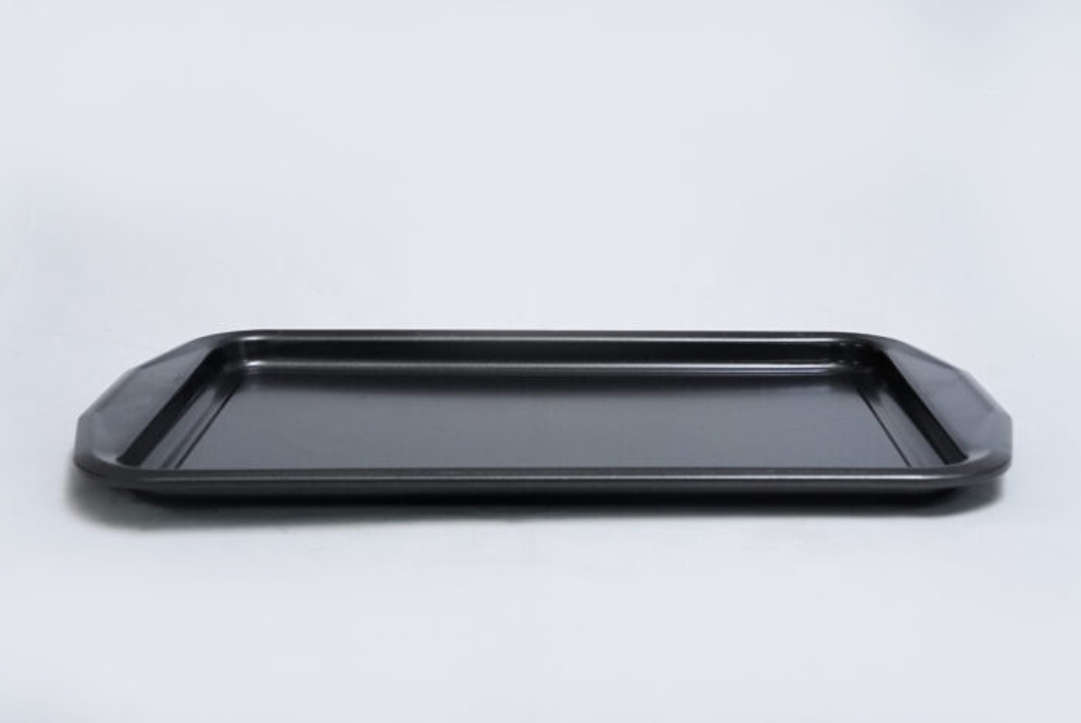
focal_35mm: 60
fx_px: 1803
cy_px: 362
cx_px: 540
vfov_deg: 22.7
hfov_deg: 33.4
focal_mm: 60
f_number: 16
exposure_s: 1/160
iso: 6400
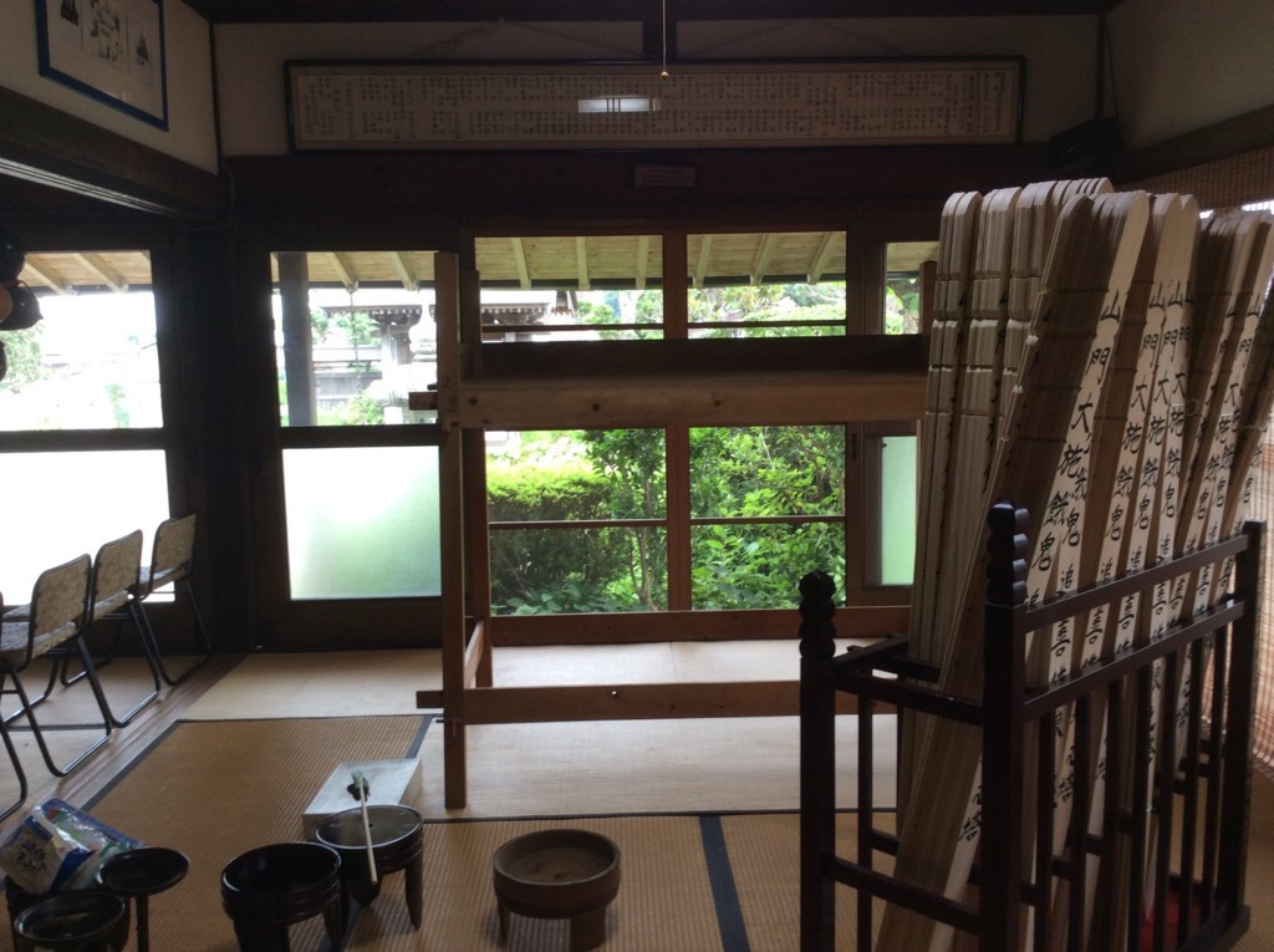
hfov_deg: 56.9
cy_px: 476
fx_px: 1176
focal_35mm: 32
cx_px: 637
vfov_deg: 44.1
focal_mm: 3.3
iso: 40
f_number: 2.4
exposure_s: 1/60
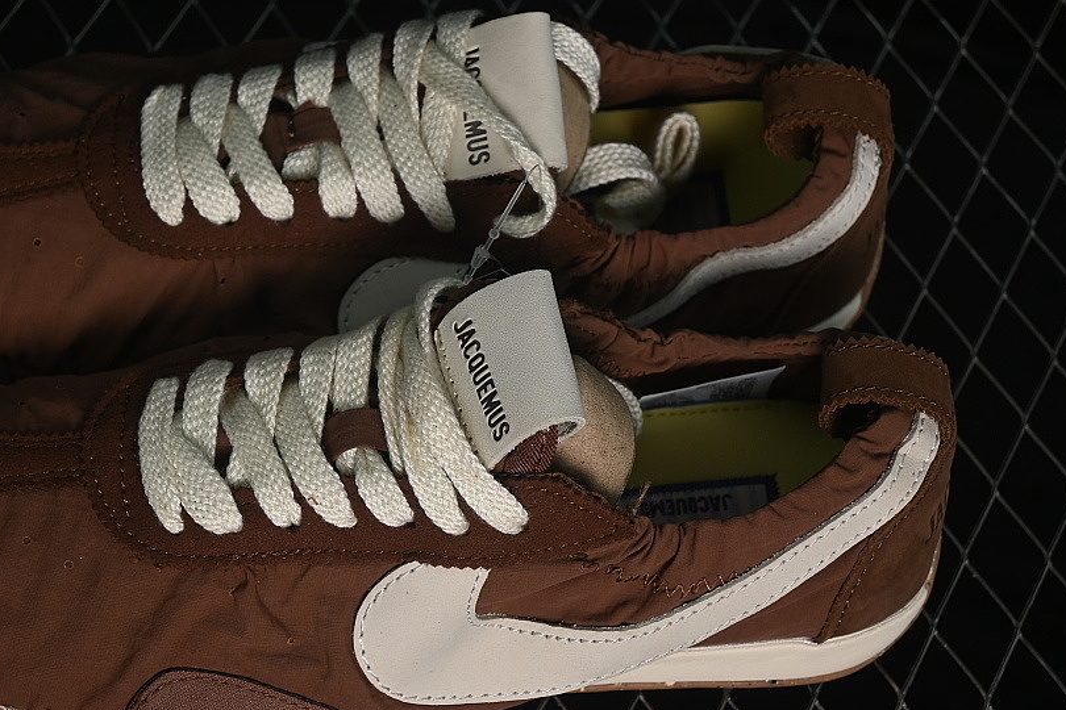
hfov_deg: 20.4
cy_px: 388
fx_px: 2961
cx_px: 384
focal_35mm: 100
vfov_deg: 13.7
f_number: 6.3
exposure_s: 1/60
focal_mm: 50
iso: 160
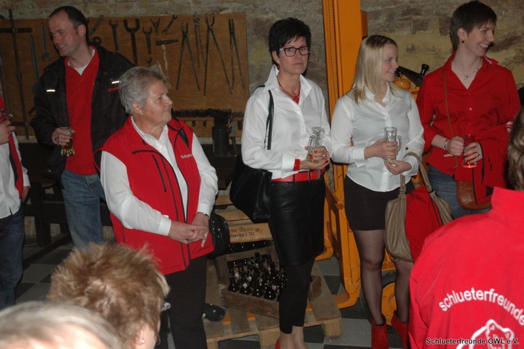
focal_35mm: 51
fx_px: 742
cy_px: 174
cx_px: 262
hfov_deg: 38.9
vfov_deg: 26.4
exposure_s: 1/60
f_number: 4.2
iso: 400
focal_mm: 34
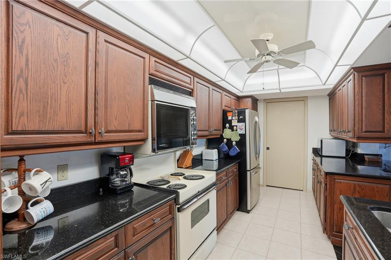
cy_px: 130
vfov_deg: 73.7
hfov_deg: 96.8
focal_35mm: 16
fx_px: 174
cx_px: 196
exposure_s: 1/25
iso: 200
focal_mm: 16
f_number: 9
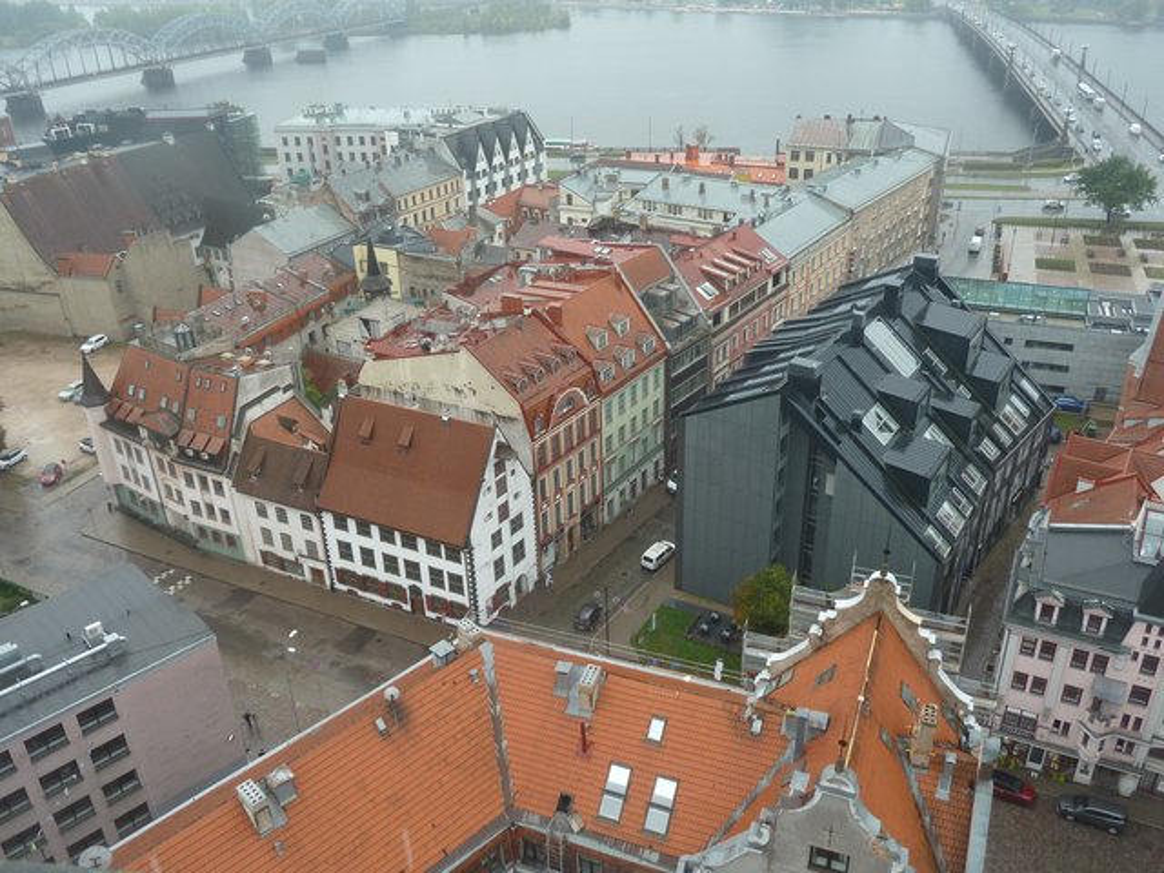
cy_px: 436
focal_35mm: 29
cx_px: 582
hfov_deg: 61.7
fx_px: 975
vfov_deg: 48.2
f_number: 3.4
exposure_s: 1/125
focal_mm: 4.7
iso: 80
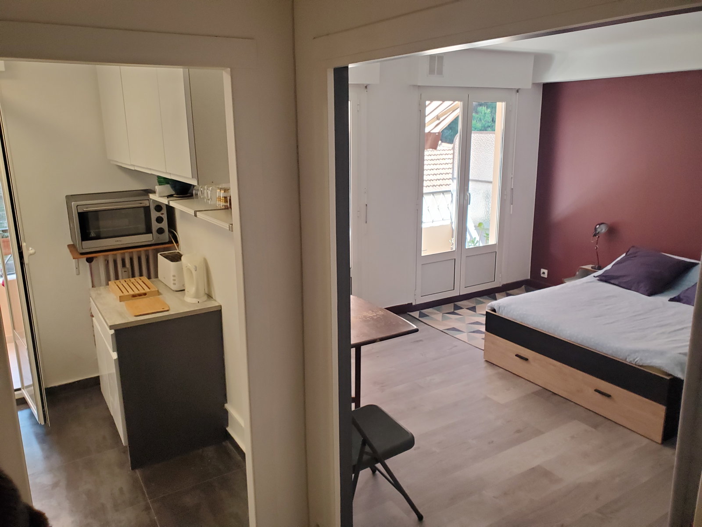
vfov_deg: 53.1
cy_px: 264
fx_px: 527
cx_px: 351
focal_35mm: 26
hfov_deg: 67.3
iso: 400
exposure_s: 1/100
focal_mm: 4.3
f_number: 2.4
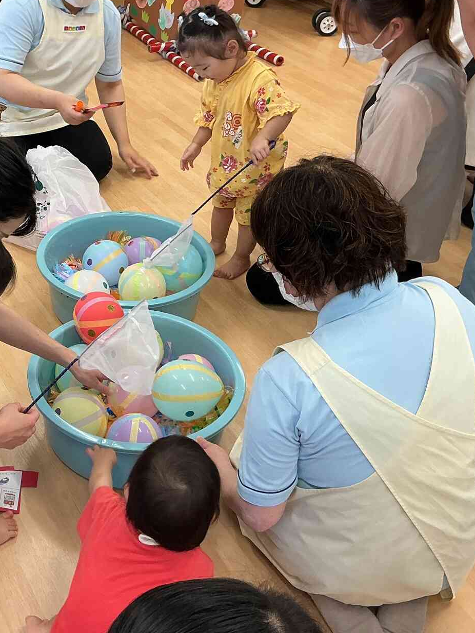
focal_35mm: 47
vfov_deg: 40.3
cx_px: 101
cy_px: 271
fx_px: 860
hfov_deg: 30.2
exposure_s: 1/50
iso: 40
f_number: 1.8
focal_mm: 3
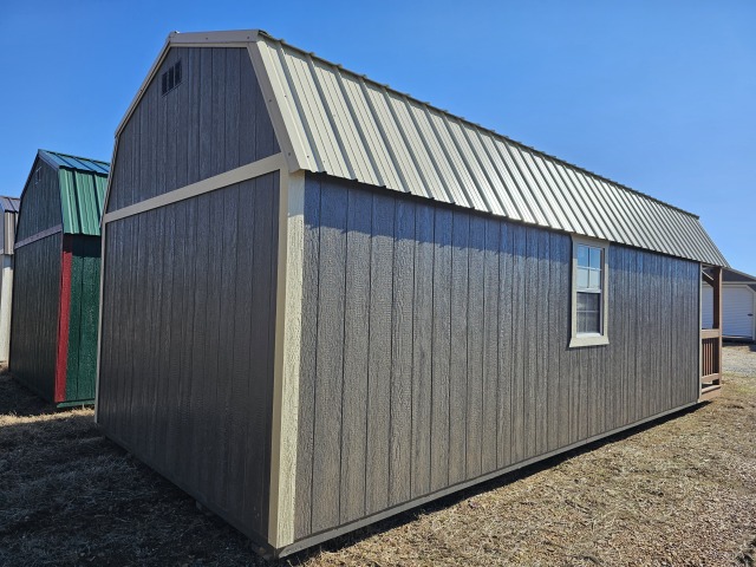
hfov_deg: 73.9
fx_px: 502
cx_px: 378
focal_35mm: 23
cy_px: 284
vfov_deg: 58.9
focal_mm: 6.3
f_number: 1.7
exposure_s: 1/1265
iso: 20
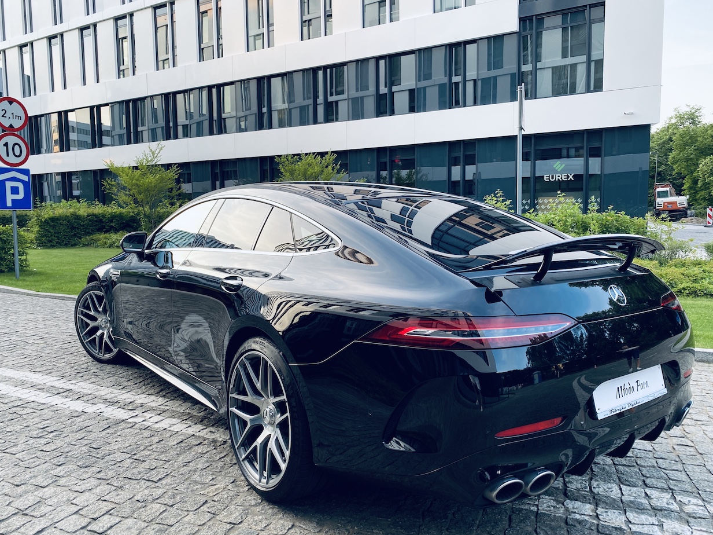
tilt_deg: -3.9
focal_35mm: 27
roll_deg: -0.2
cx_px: 352
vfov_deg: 51.3
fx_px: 556
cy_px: 264
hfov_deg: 65.3
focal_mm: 4.25
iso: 50
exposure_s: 1/121
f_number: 1.8
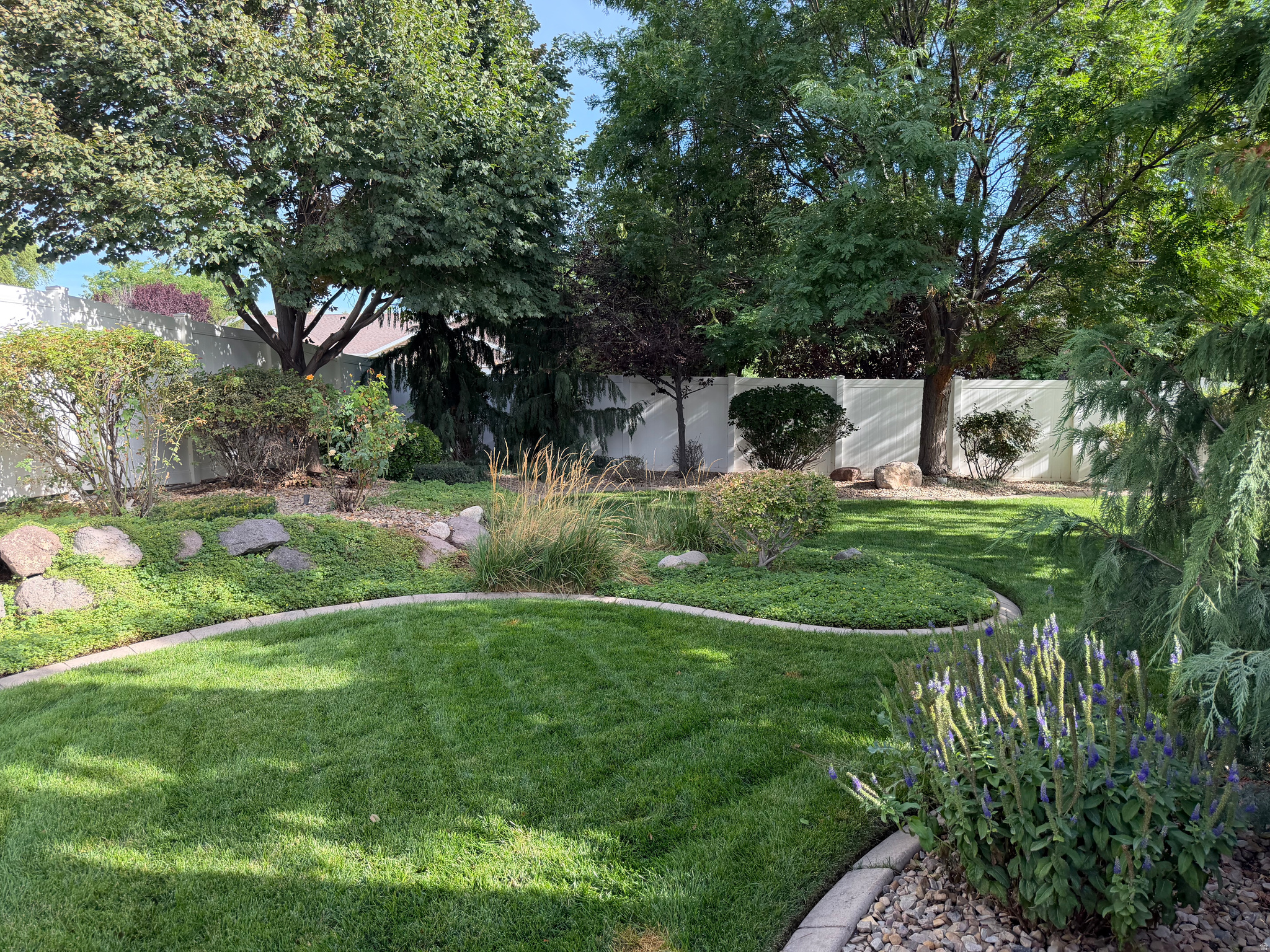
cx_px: 635
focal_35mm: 24
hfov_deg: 71.6
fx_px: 881
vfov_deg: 56.8
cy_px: 476
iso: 100
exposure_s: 1/695
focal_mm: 6.76
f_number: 1.78
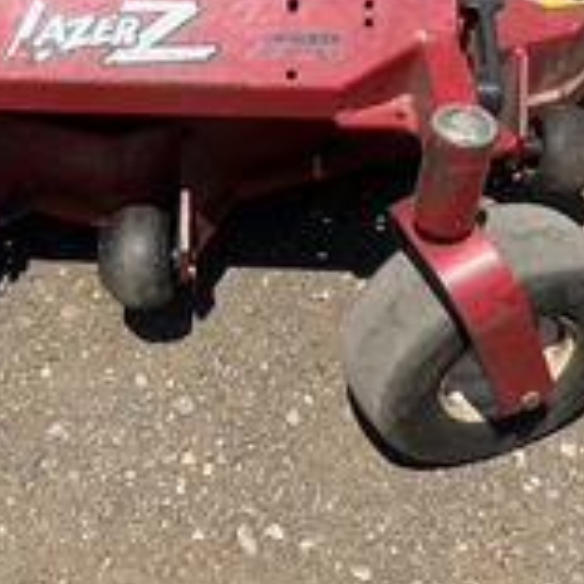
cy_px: 143
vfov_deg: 25.8
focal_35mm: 66
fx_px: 1260
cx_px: 151
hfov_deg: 25.8
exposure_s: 1/1675
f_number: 1.8
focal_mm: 3
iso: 25
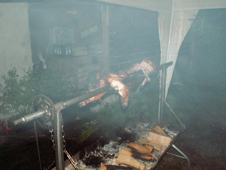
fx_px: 229
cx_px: 113
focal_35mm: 35
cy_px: 85
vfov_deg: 40.7
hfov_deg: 52.6
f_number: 2.8
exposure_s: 1/40
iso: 160
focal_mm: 5.86
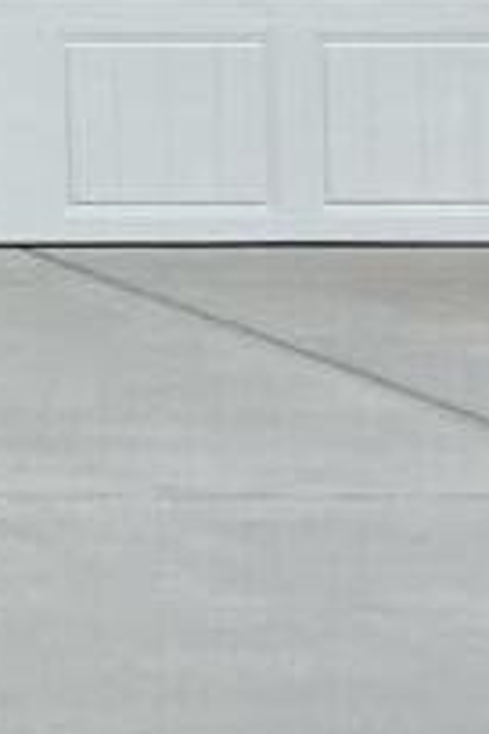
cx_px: -1575
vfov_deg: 7.4
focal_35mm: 265
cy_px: -781
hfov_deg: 4.7
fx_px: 5399
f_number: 1.8
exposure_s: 1/1412
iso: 32
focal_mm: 4.25
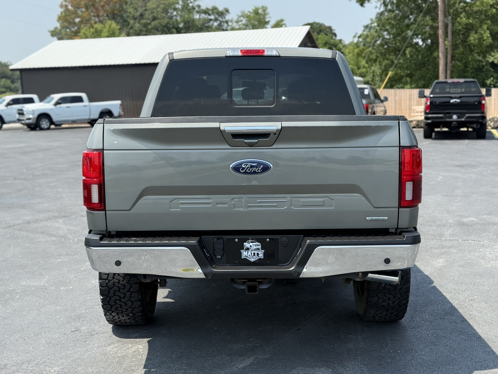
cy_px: 187
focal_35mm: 48
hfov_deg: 39.7
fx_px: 691
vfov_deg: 30.3
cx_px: 249
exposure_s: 1/2494
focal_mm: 6.76
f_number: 1.78
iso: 100
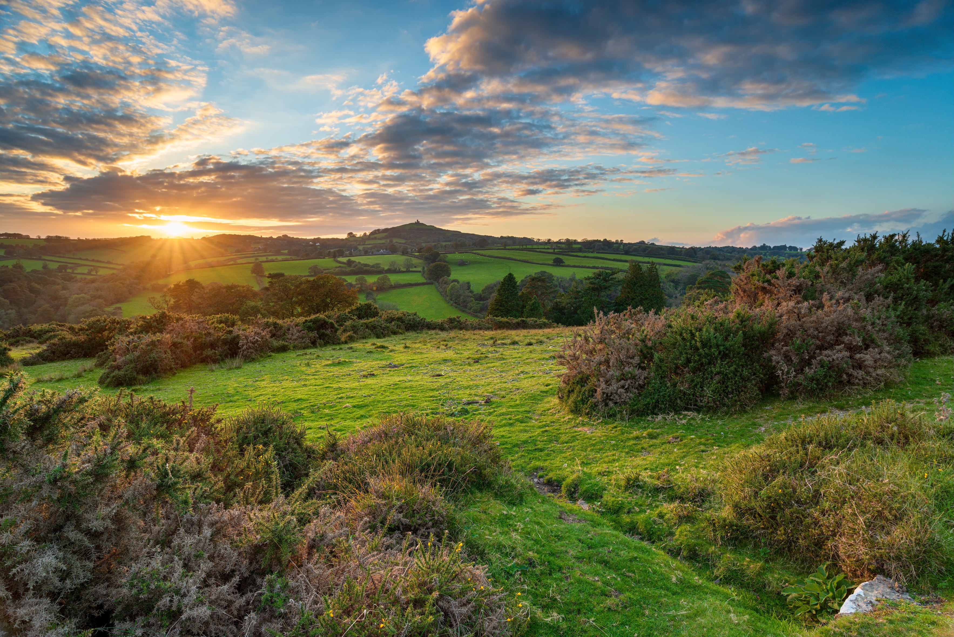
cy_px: 318
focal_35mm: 18
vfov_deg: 67.4
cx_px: 477
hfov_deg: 90.0
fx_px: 477
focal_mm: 18
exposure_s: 1/10
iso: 100
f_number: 11
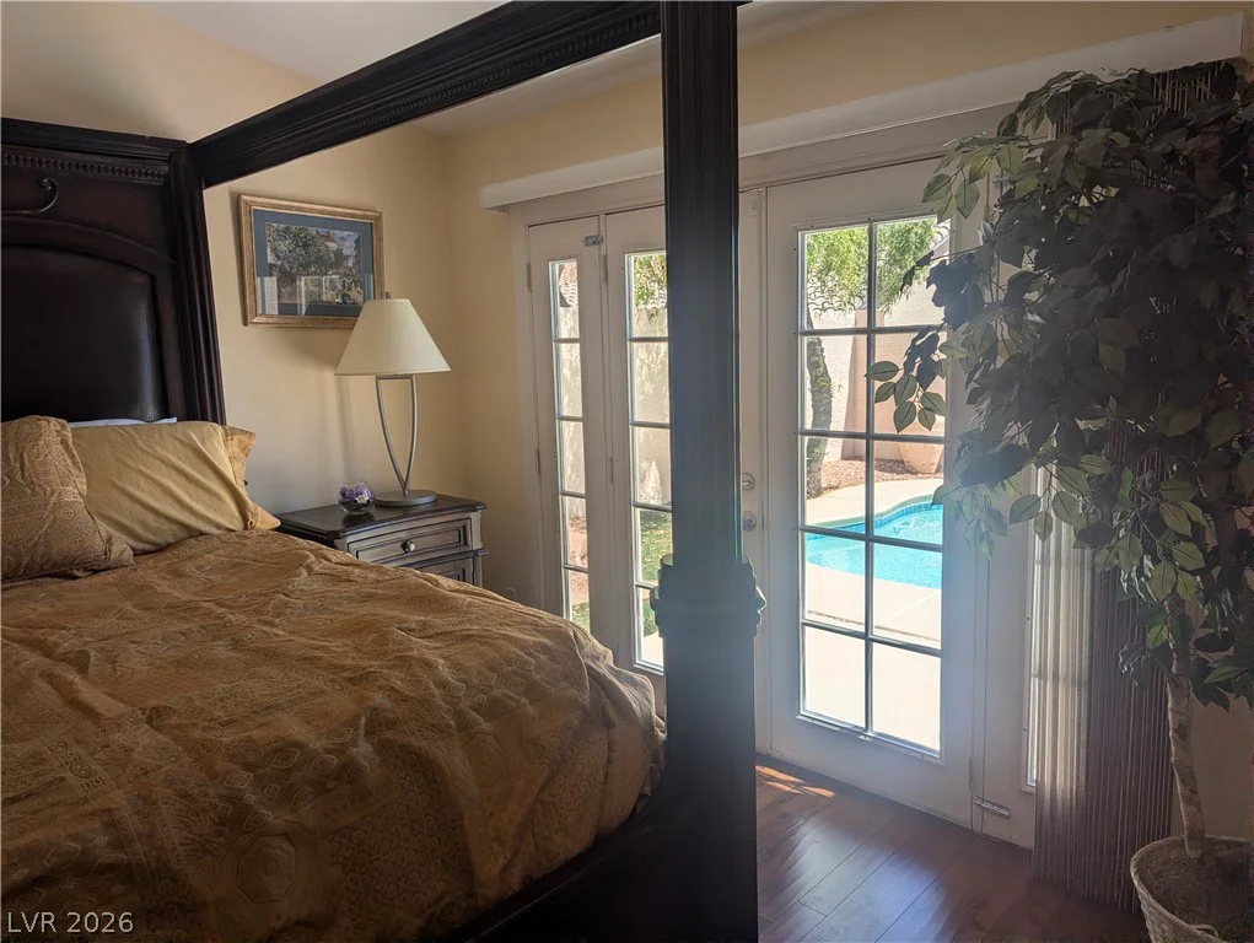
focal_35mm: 24
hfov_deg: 71.5
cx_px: 627
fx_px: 870
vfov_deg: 56.9
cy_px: 472
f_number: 1.85
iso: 37
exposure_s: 1/1088
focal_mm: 6.81
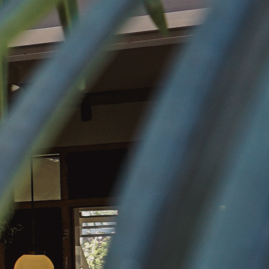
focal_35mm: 177
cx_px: -763
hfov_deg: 7.4
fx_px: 1556
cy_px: 255
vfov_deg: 9.8
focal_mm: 24
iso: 200
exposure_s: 1/125
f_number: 4
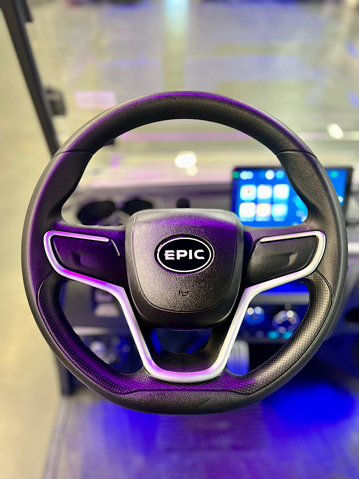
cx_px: 180
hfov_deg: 53.1
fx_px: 360
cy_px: 240
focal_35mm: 26
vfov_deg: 67.3
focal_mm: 5.7
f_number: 1.5
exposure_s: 1/40
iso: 500
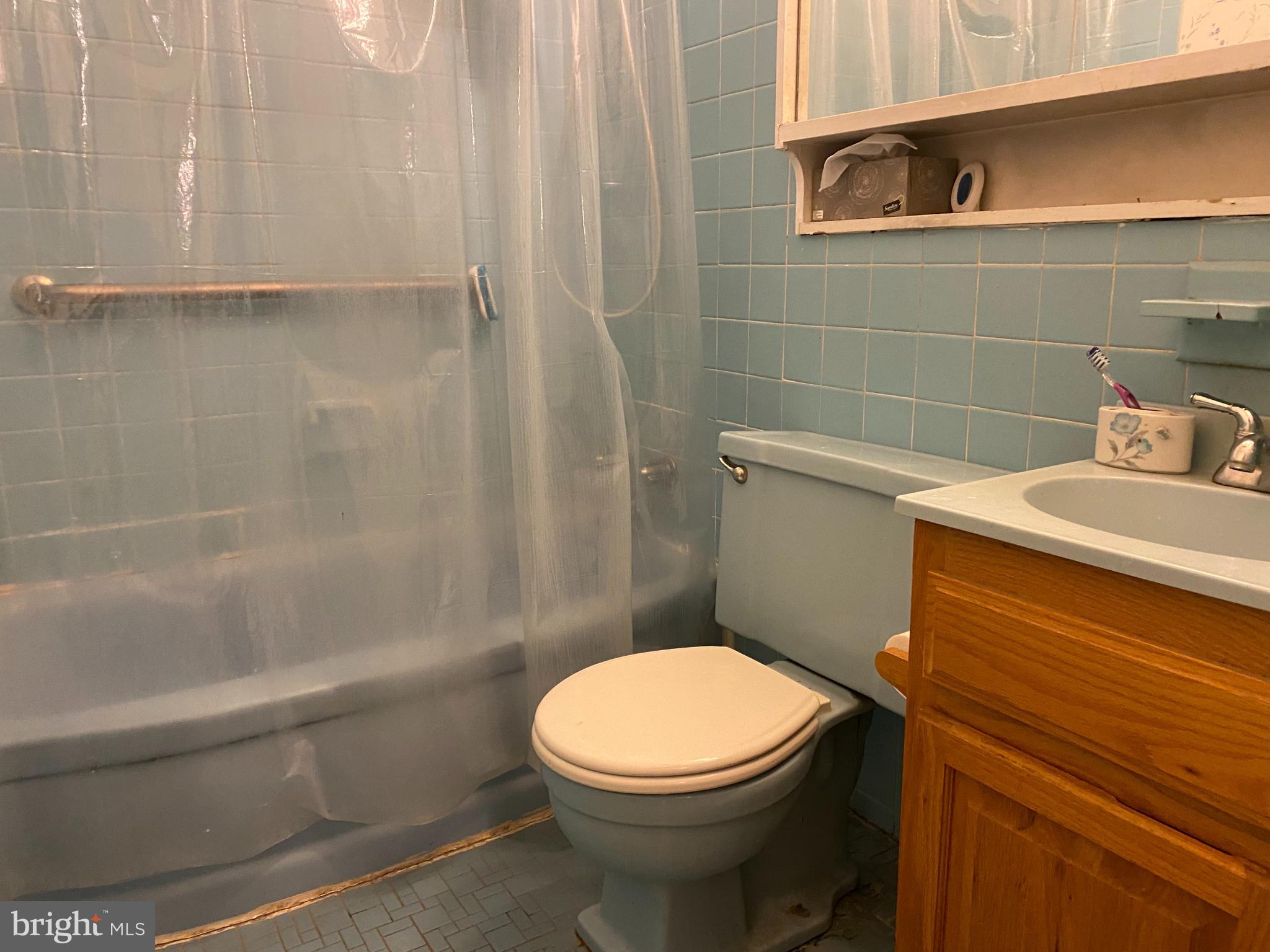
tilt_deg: -14.5
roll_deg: +0.6
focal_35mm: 26
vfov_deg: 53.1
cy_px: 476
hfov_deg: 67.3
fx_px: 954
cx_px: 635
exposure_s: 1/40
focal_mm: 4.25
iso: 400
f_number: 1.8
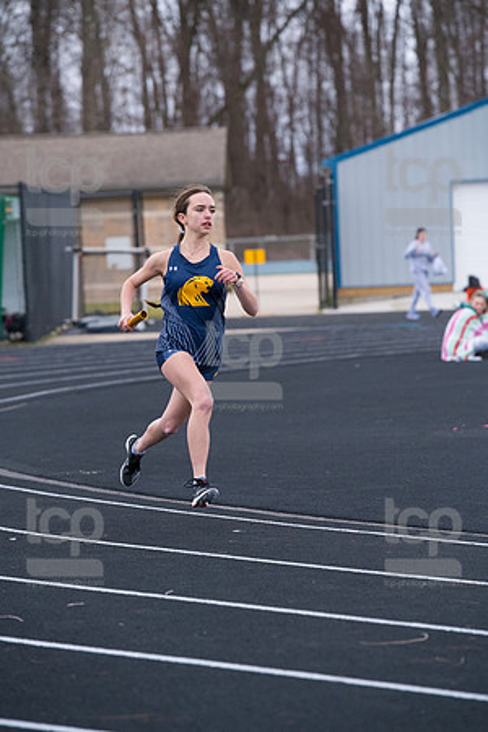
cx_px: 244
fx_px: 3863
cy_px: 366
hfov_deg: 7.2
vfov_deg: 10.8
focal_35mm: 190
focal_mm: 190
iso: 2000
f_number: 5
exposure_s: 1/1600
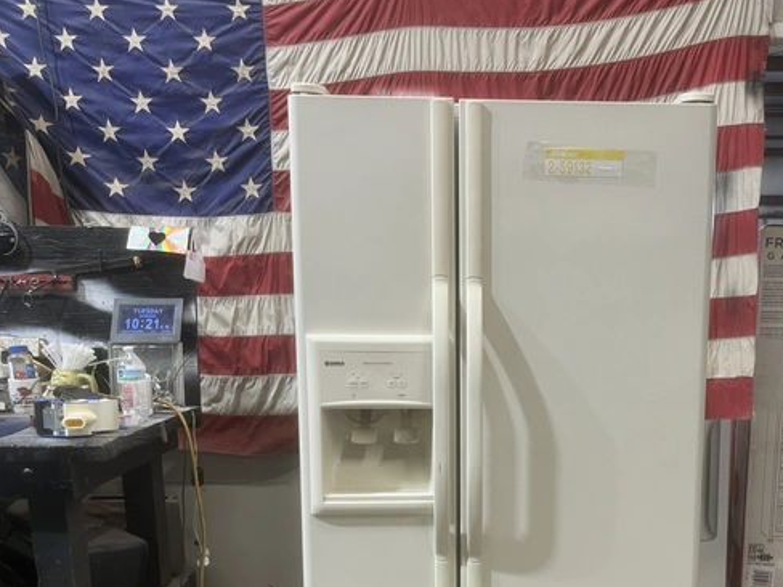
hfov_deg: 46.2
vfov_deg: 35.1
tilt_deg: -9.4
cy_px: 443
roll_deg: +0.4
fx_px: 905
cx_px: 510
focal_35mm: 40
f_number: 1.6
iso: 100
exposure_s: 1/60
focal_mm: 5.1
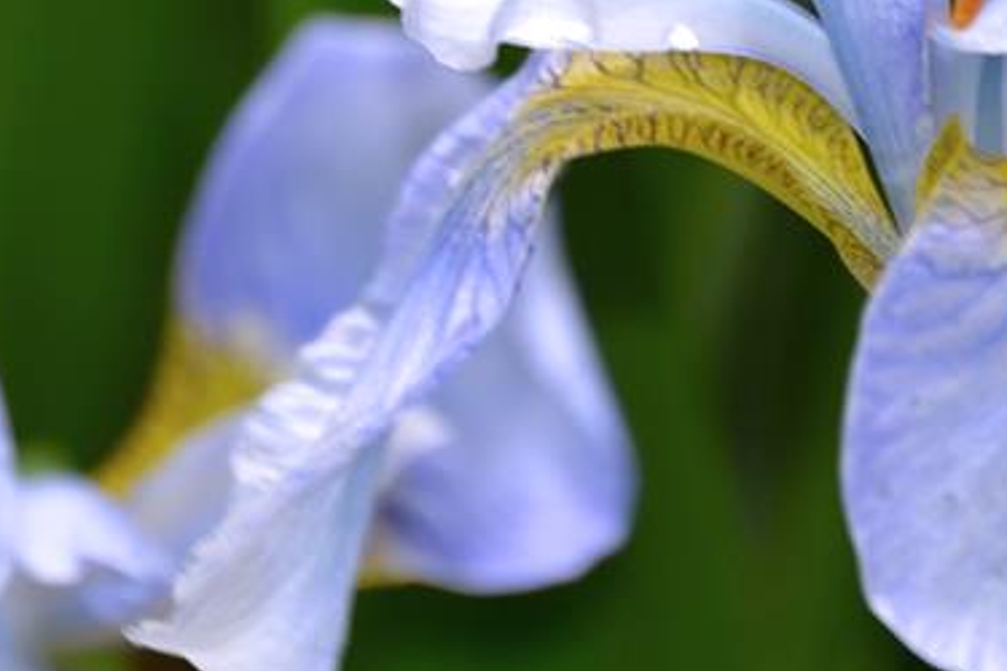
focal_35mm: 819
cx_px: 314
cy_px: -31
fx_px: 22907
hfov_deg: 2.5
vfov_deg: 1.7
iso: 100
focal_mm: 200
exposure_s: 1/160
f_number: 8
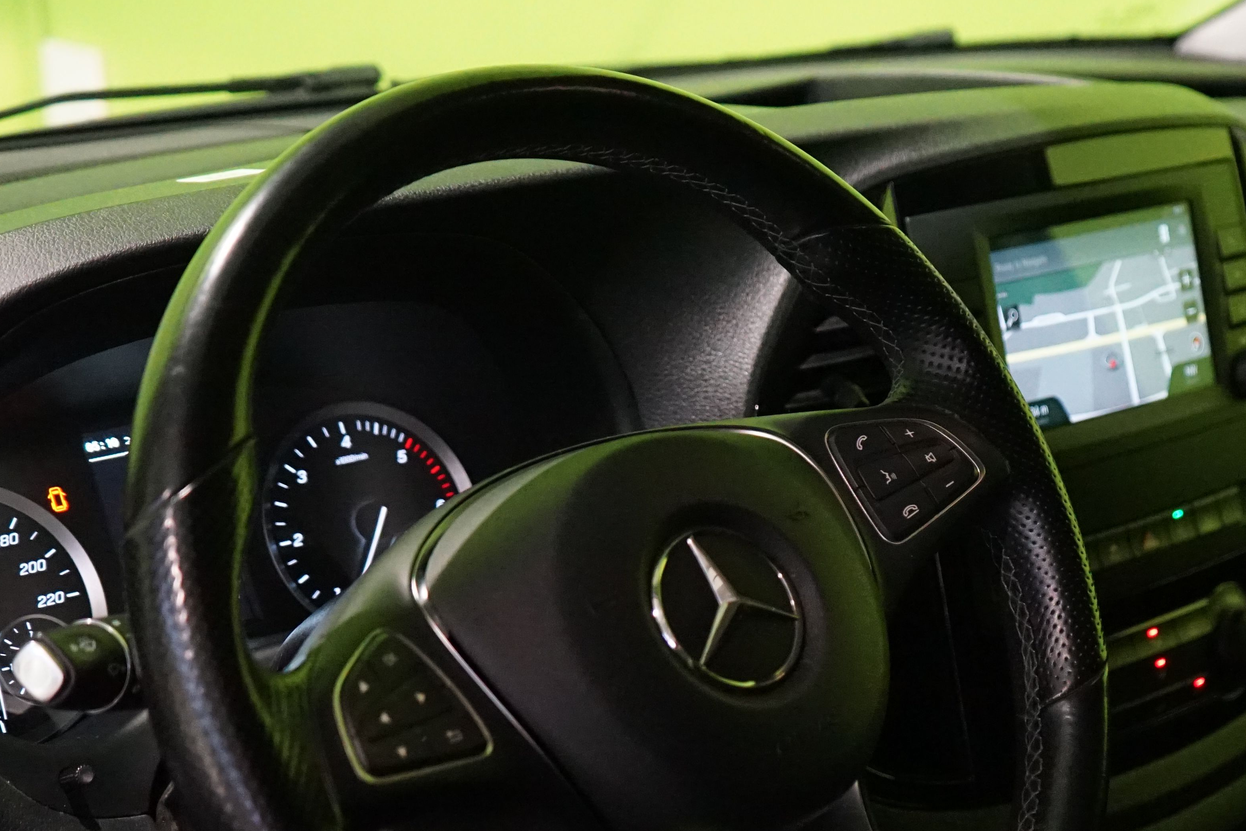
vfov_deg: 19.6
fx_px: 2388
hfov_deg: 29.1
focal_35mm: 69
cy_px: 644
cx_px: 827
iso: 6400
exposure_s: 1/160
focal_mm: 36
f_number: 4
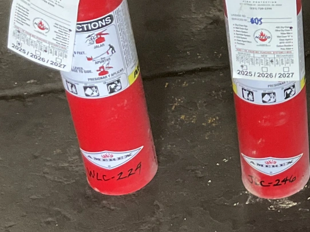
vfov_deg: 13.7
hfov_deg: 17.1
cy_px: 15
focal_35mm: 107
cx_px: 426
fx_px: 959
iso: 250
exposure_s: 1/60
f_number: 1.8
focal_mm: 3
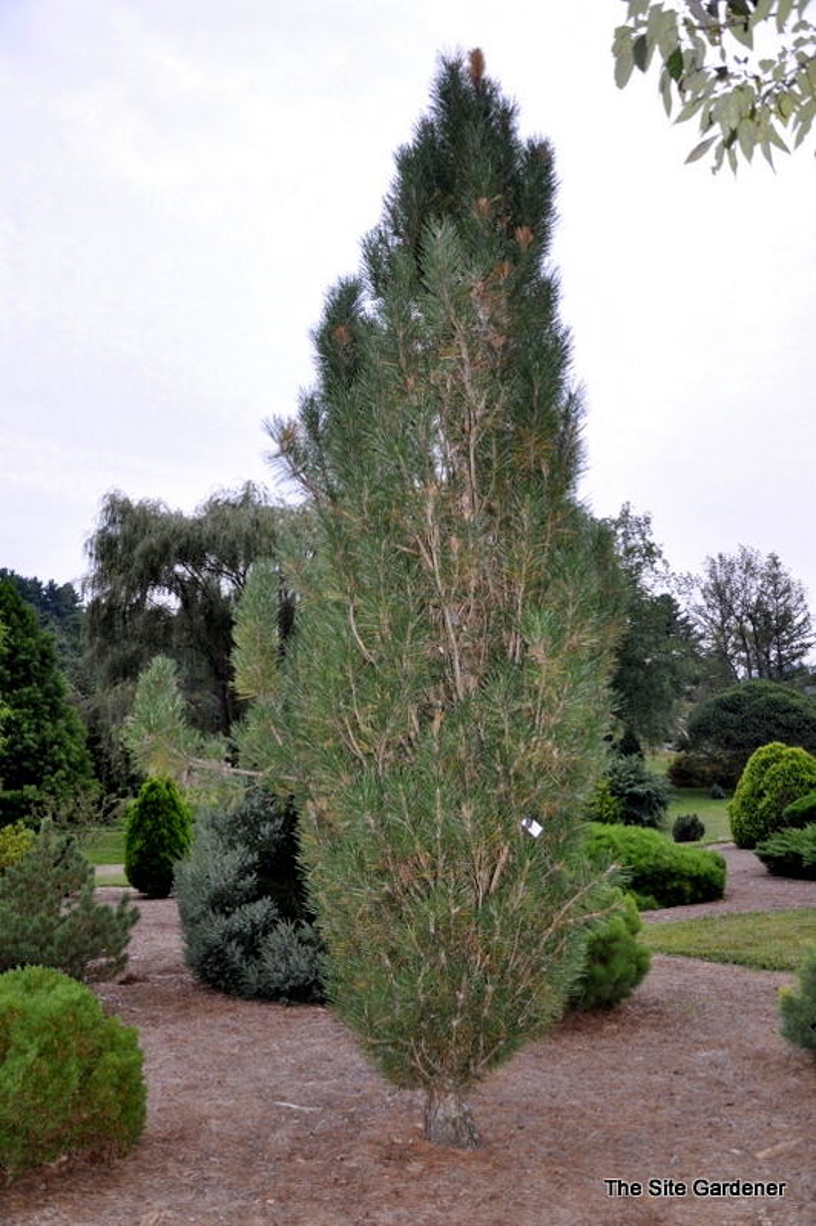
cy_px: 613
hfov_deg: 41.6
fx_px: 1073
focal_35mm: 32
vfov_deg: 59.5
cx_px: 408
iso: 400
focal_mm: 21
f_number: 3.8
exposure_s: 1/125
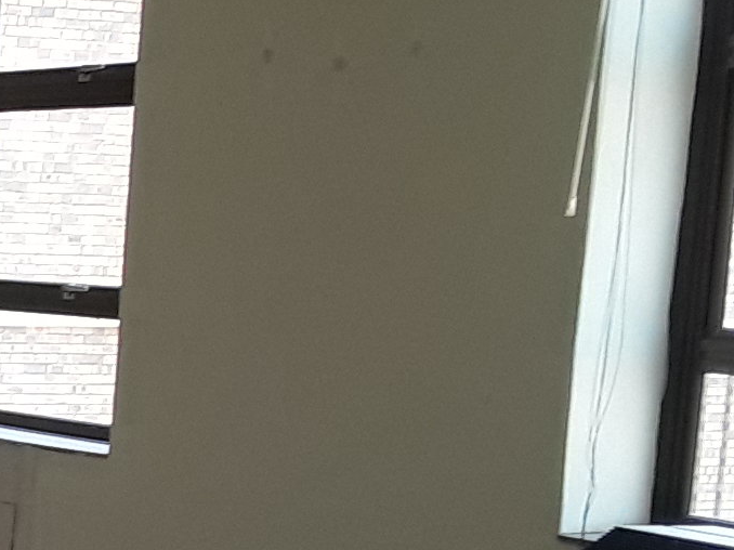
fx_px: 2416
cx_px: -643
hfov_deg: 14.8
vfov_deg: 12.9
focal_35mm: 114
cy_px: 427
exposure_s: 1/100
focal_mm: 2.2
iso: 50
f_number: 1.9
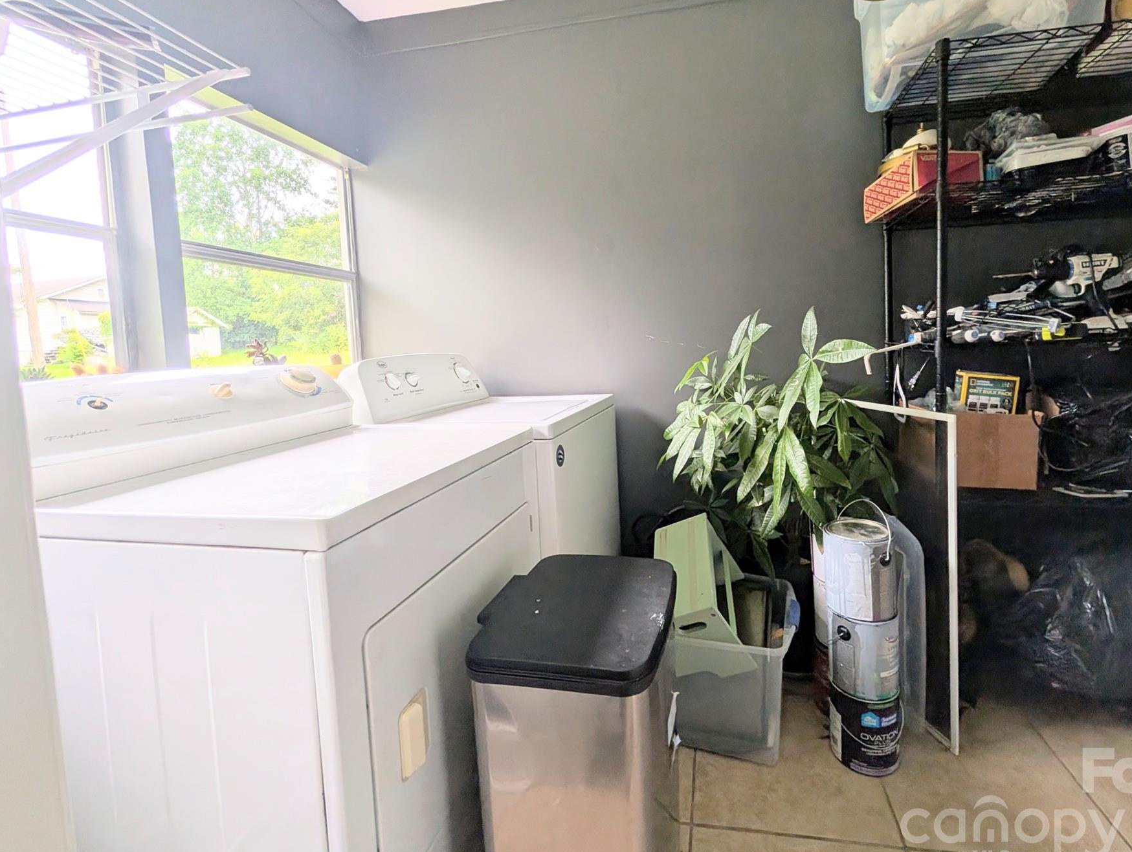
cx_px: 628
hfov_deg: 101.6
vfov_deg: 85.5
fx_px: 458
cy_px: 378
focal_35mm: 14
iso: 69
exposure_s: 1/277
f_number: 1.7
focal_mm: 2.02
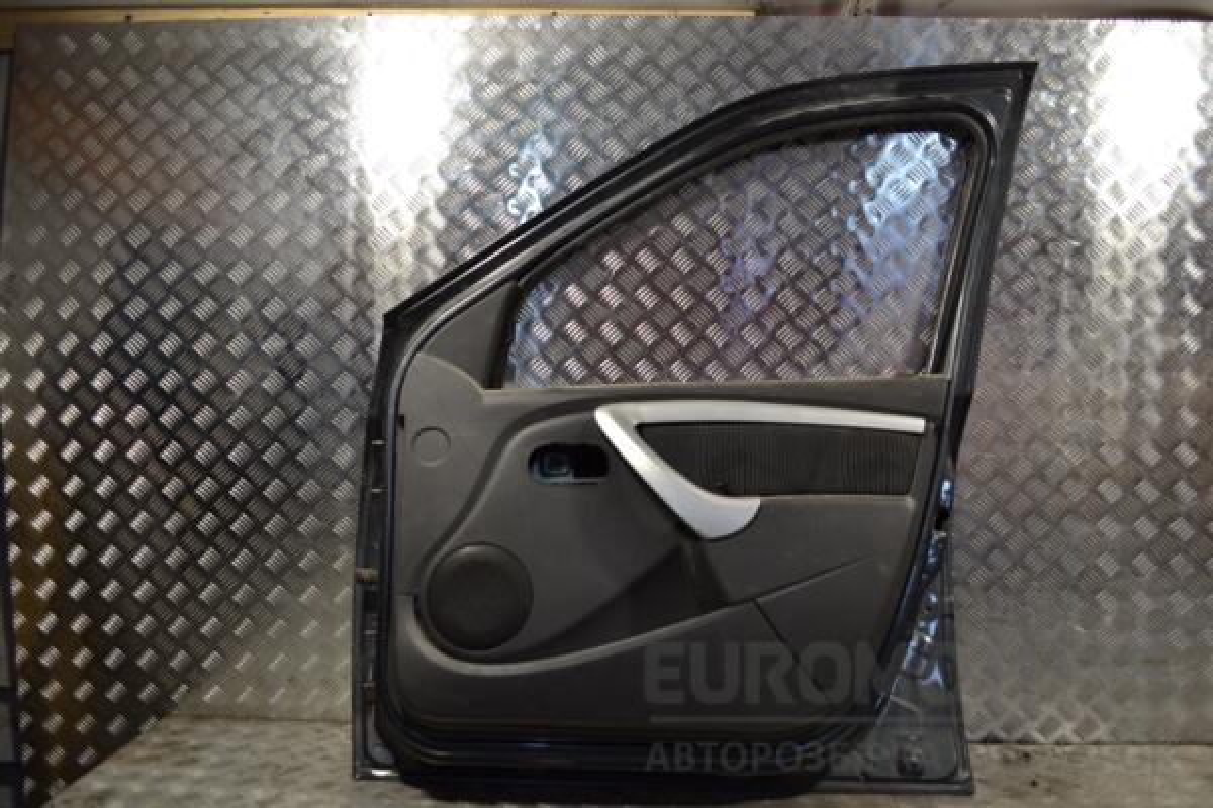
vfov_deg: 43.6
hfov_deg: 61.9
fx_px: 1011
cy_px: 404
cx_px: 606
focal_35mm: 30
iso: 100
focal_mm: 20
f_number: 4.5
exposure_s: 1/80
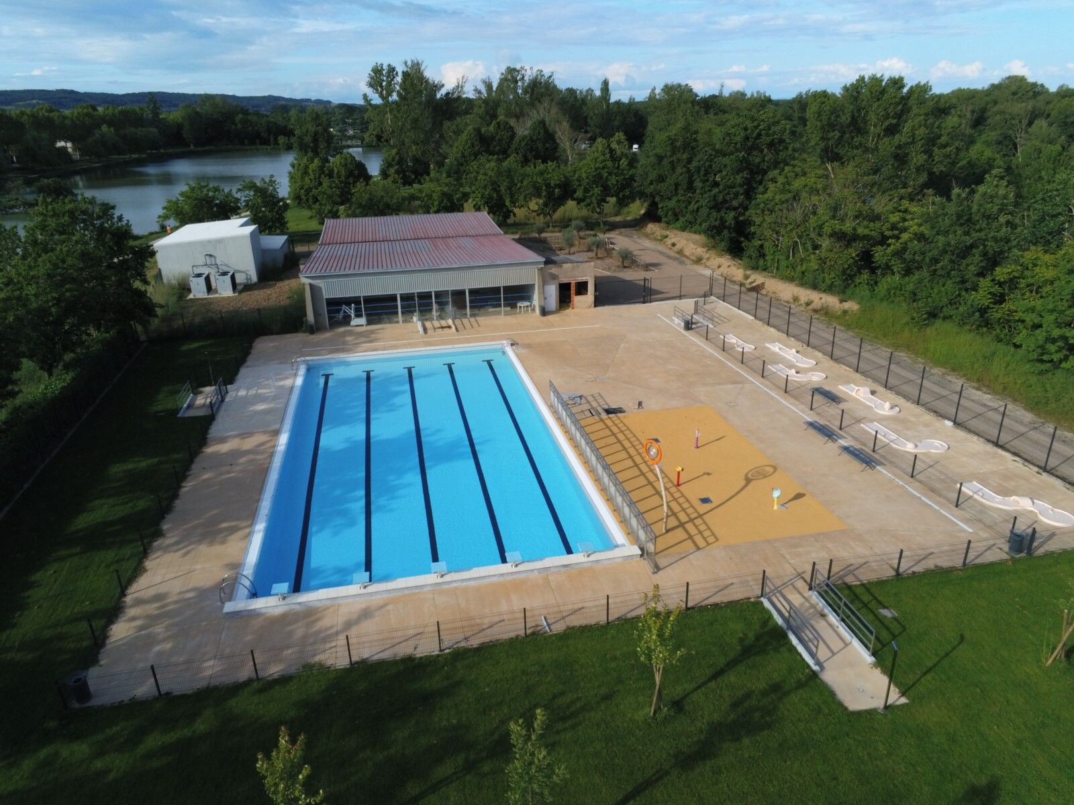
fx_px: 745
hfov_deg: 71.6
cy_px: 402
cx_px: 537
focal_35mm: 24
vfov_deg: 56.8
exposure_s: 1/1923
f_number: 2.4
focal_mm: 4
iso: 137
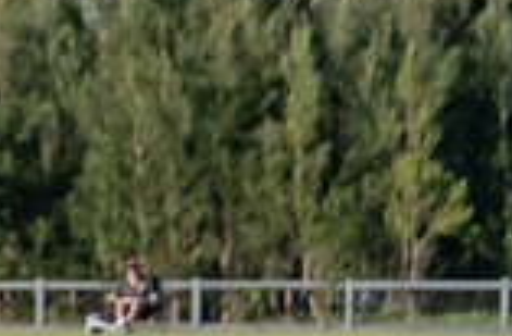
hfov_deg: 3.0
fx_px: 9765
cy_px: 392
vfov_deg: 2.0
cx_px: -609
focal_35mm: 690
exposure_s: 1/2500
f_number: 6.3
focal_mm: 100
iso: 800
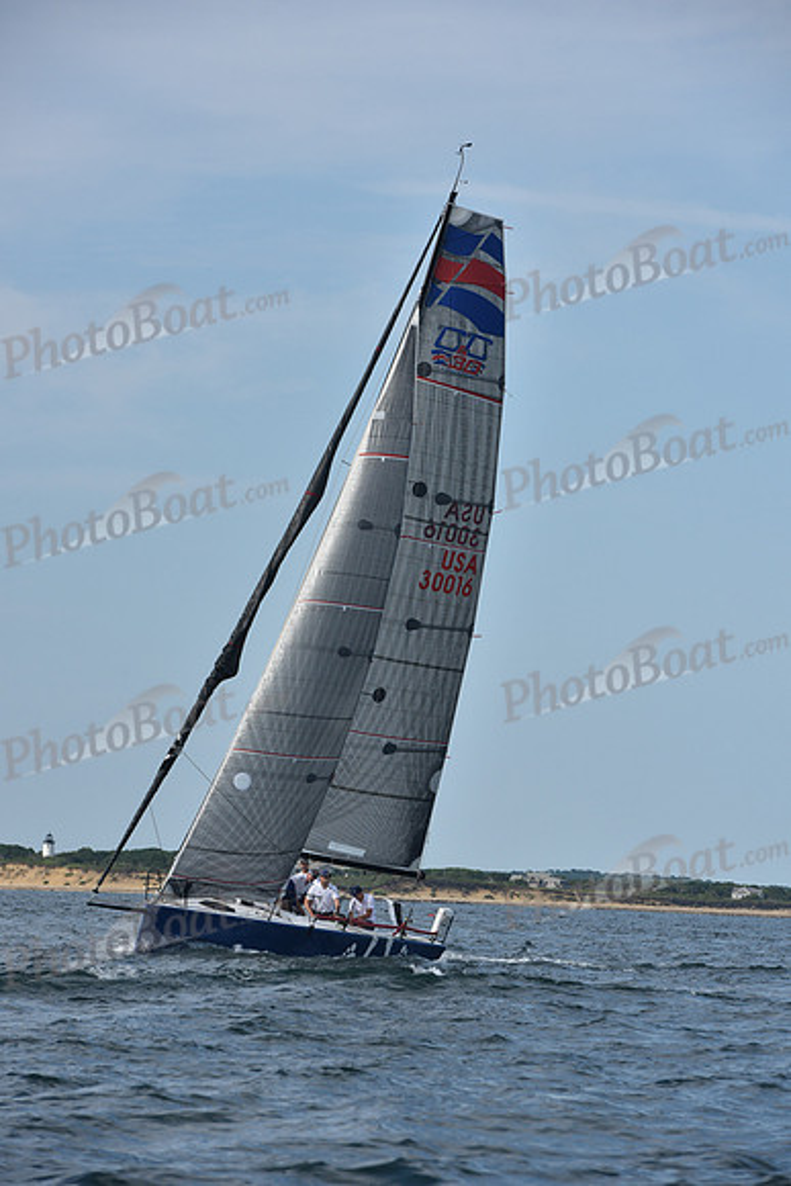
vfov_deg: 10.5
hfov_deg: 7.0
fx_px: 6423
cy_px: 593
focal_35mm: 195
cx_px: 396
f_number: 10
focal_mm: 195
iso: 320
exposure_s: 1/1000
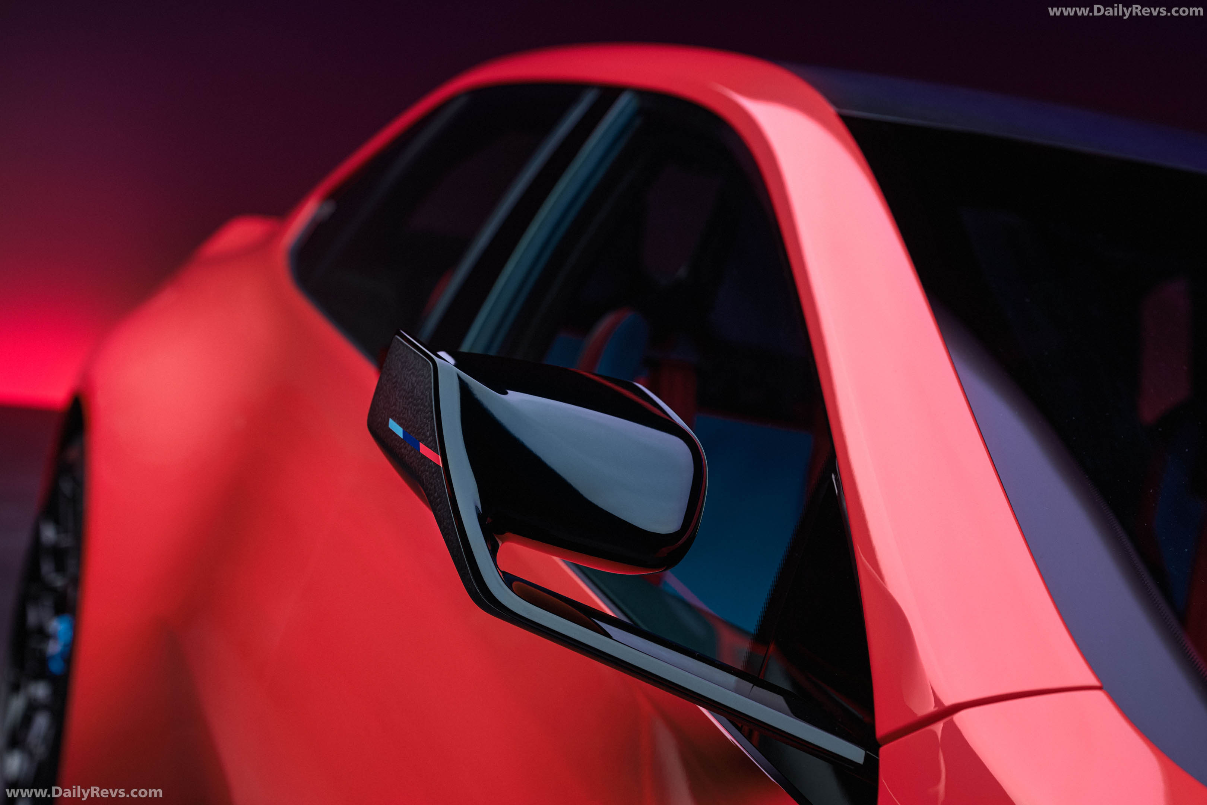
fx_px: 2079
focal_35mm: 62
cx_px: 604
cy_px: 402
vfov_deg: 21.9
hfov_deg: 32.4
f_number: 4.5
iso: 200
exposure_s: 1/60
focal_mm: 62
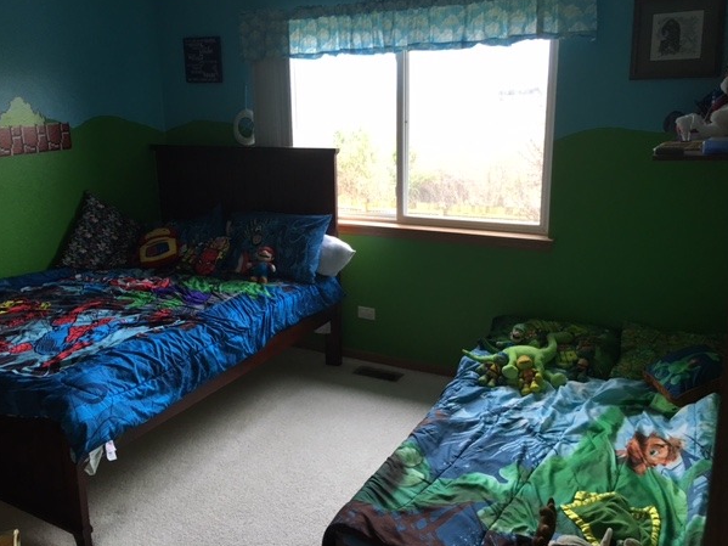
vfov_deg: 45.4
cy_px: 258
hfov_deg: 58.3
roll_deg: +1.7
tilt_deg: -13.0
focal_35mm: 31
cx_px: 343
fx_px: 652
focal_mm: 4.15
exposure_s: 1/30
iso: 40
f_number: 2.2
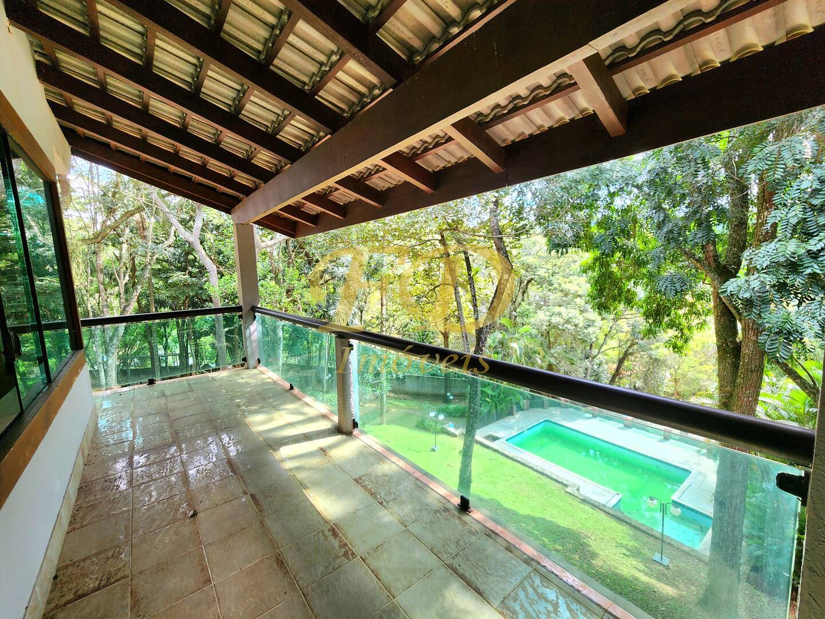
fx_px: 310
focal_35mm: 13
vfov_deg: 89.9
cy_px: 310
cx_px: 412
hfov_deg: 106.2
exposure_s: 1/120
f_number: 2.2
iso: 80
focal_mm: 2.2
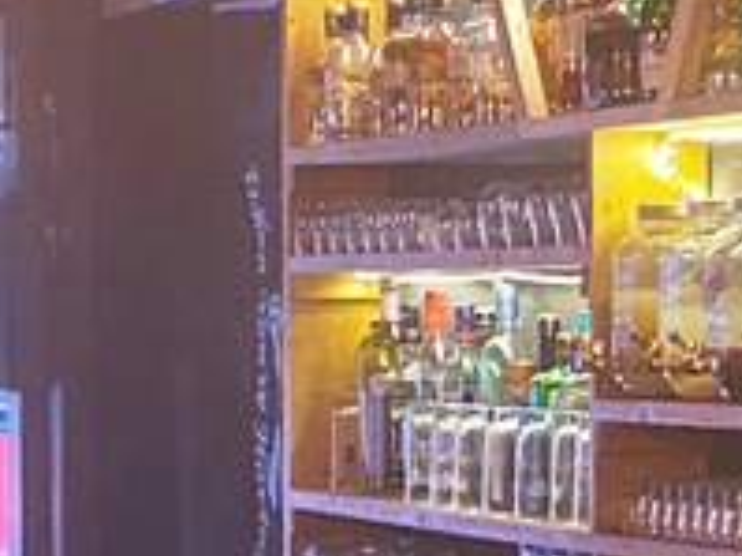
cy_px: 228
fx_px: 2871
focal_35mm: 134
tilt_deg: +0.6
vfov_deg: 11.1
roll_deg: +0.2
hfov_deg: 11.9
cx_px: 1786
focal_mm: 4.25
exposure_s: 1/50
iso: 400
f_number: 1.8
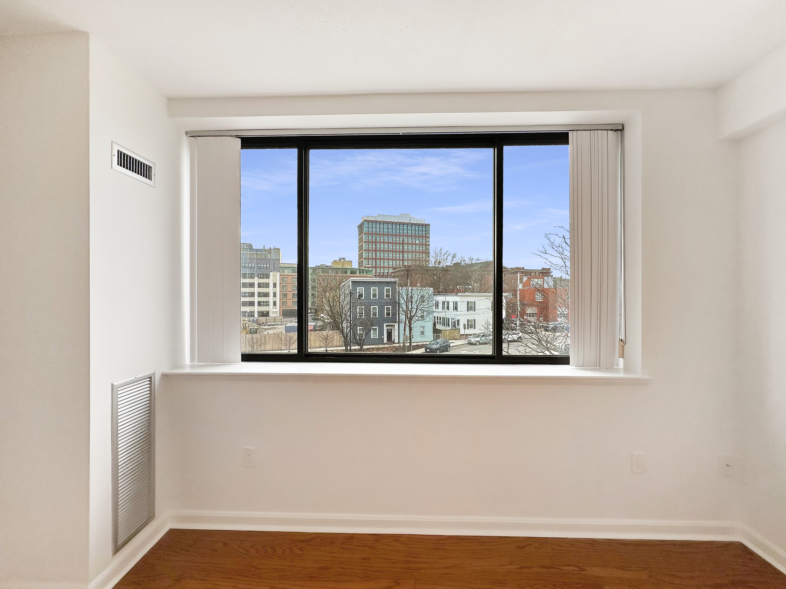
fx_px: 318
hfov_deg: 102.1
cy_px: 294
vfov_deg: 85.7
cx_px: 393
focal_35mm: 14
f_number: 2.2
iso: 40
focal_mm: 2.22
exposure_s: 1/754
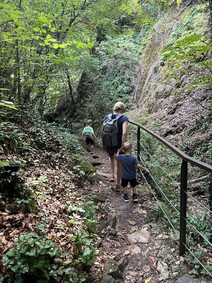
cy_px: 142
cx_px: 106
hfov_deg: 53.1
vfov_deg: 67.3
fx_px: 212
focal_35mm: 26
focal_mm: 5.1
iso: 160
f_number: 1.6
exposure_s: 1/60
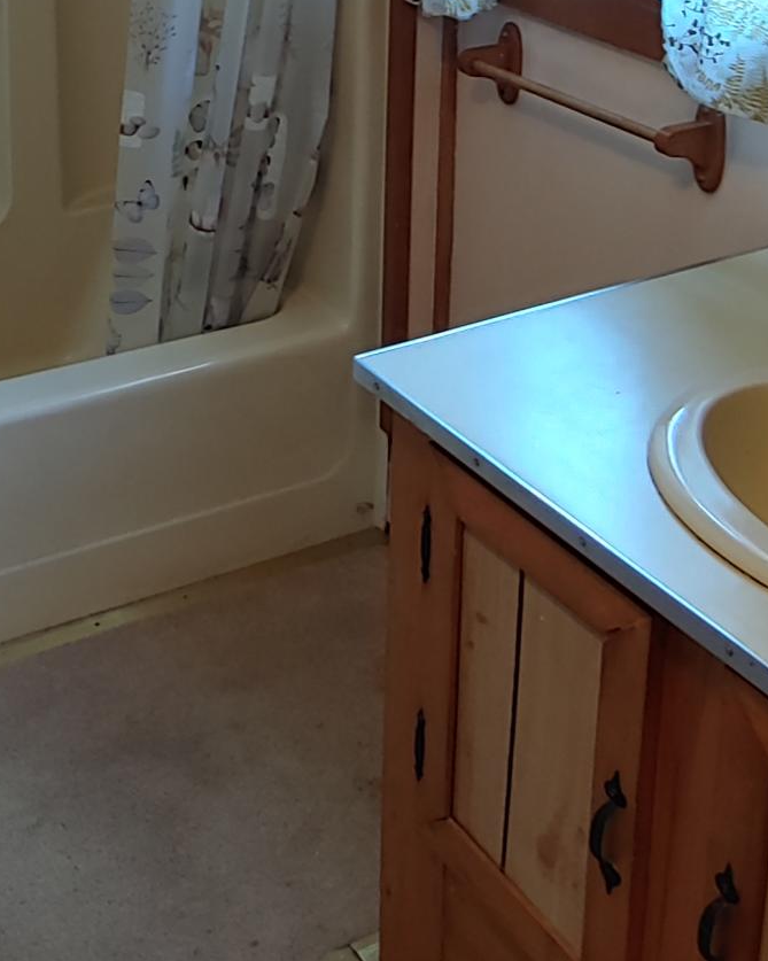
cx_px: 114
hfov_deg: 26.4
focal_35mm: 56
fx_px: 1592
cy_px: -79
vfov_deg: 30.3
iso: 200
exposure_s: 1/24
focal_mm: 2.18
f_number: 1.9
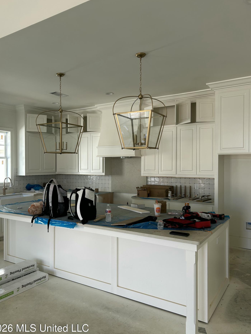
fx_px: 271
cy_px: 165
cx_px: 117
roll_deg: +0.1
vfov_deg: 63.4
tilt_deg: -0.8
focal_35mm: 28
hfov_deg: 49.7
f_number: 1.5
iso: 40
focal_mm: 5.7
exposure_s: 1/121
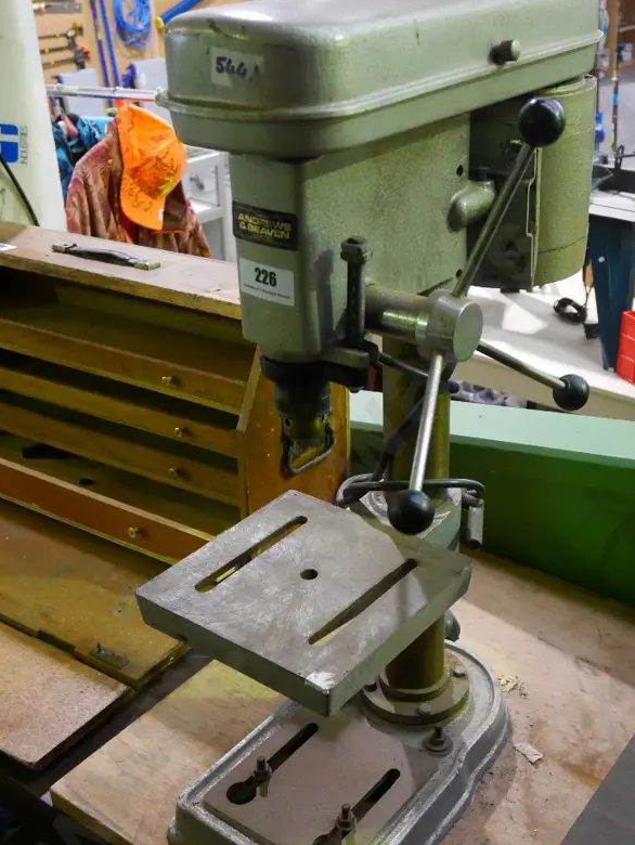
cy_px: 428
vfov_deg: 44.8
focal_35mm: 42
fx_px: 1026
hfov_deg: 34.3
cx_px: 383
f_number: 4
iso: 3200
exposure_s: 1/40
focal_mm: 16
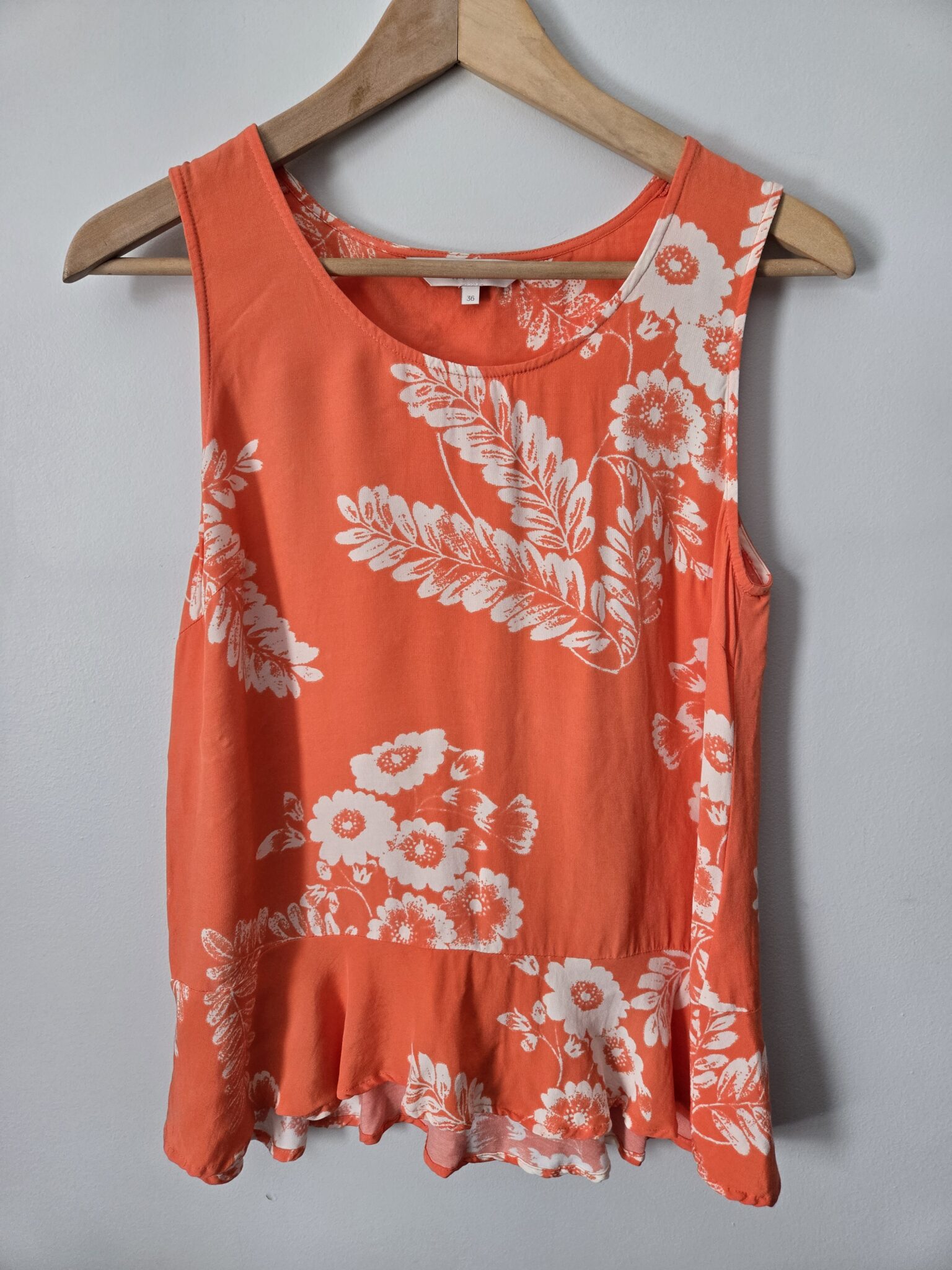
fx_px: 843
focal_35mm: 23
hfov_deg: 58.9
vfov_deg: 73.9
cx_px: 476
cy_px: 635
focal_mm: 5.4
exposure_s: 1/180
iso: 200
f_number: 1.8
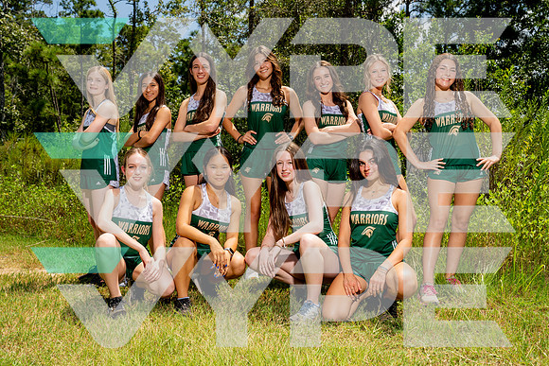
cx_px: 270
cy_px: 181
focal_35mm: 33
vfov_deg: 40.1
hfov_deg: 57.3
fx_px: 502
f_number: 5.6
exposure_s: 1/640
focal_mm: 31
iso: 100
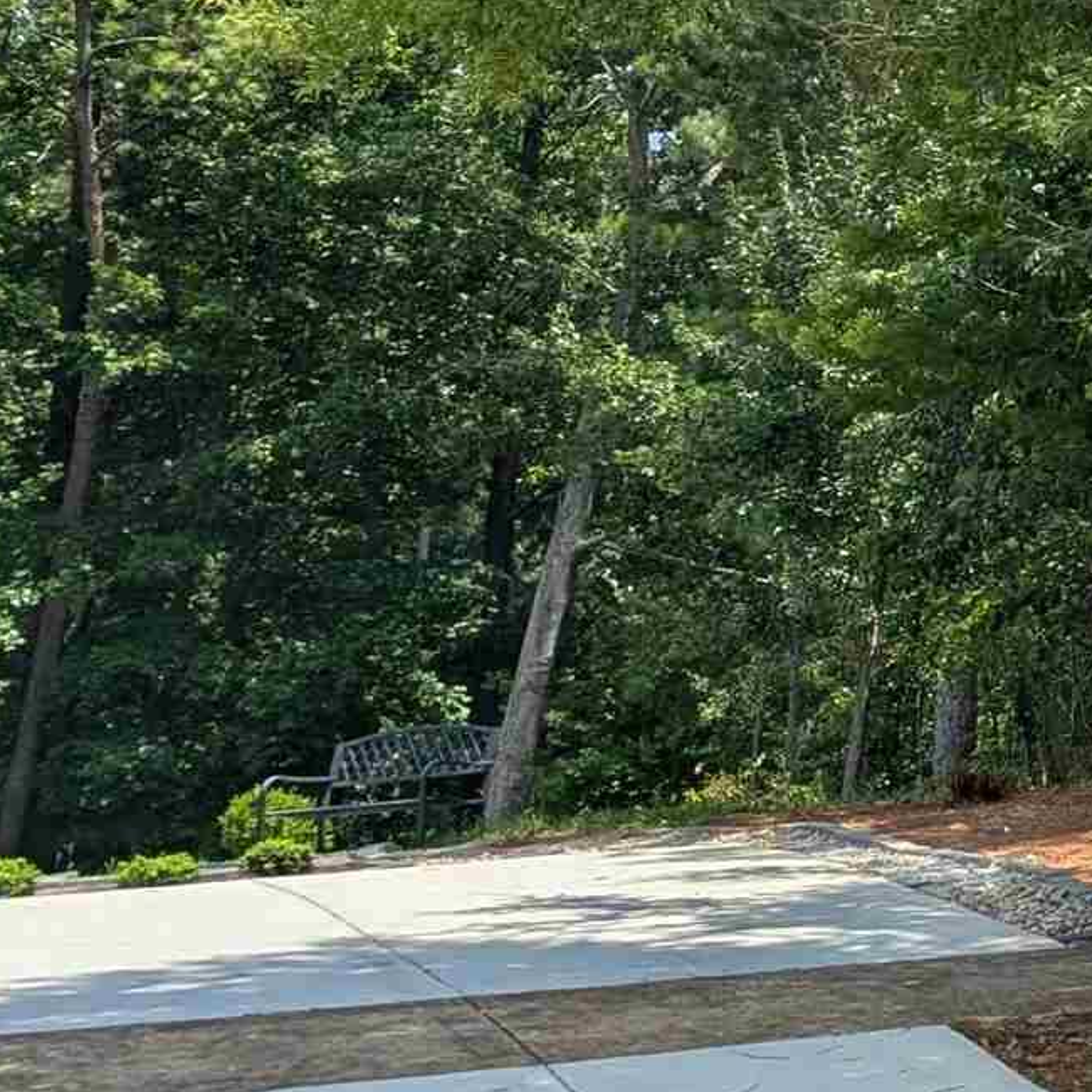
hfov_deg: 13.9
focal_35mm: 100
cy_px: -139
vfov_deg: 16.8
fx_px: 3569
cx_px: 2365
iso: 20
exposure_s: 1/858
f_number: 1.68
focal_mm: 6.9
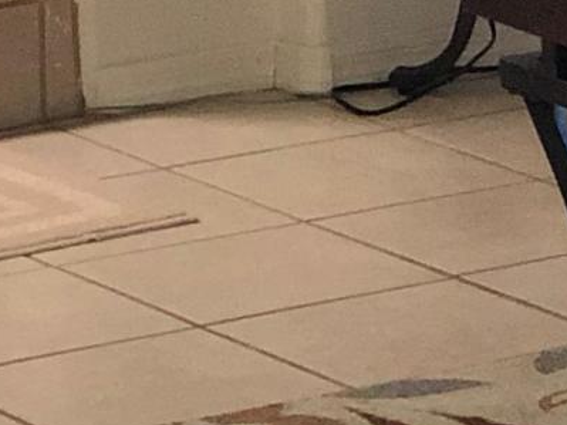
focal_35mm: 391
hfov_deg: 5.0
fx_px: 6403
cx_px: 1135
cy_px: -617
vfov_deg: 3.7
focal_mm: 6
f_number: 2.4
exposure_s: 1/40
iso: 100
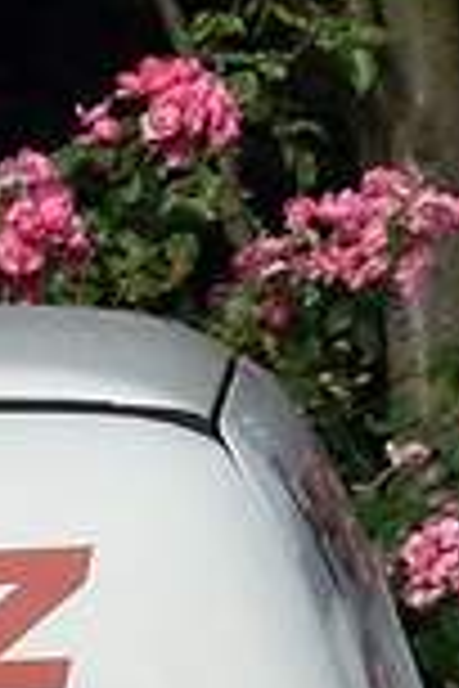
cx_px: -2061
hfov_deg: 3.3
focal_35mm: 376
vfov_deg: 5.3
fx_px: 7190
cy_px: 1794
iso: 200
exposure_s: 1/400
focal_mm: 30
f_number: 10
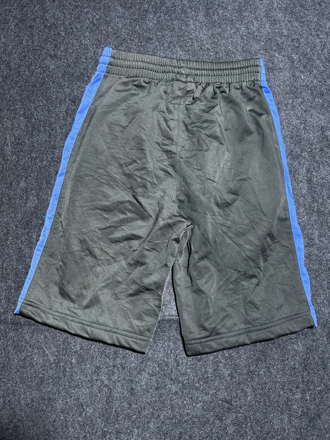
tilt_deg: -56.9
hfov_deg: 53.1
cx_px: 165
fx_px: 330
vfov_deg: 67.3
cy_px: 220
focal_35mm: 26
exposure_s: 1/50
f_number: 1.5
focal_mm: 5.7
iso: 100
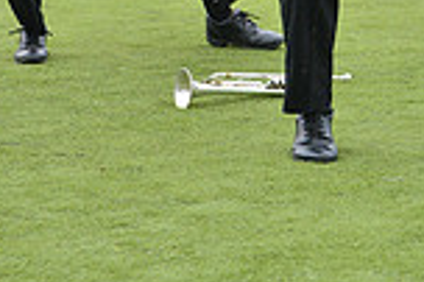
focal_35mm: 302
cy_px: -302
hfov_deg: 6.8
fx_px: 3553
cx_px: 331
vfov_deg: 4.5
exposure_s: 1/800
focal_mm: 102
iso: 400
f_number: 5.6
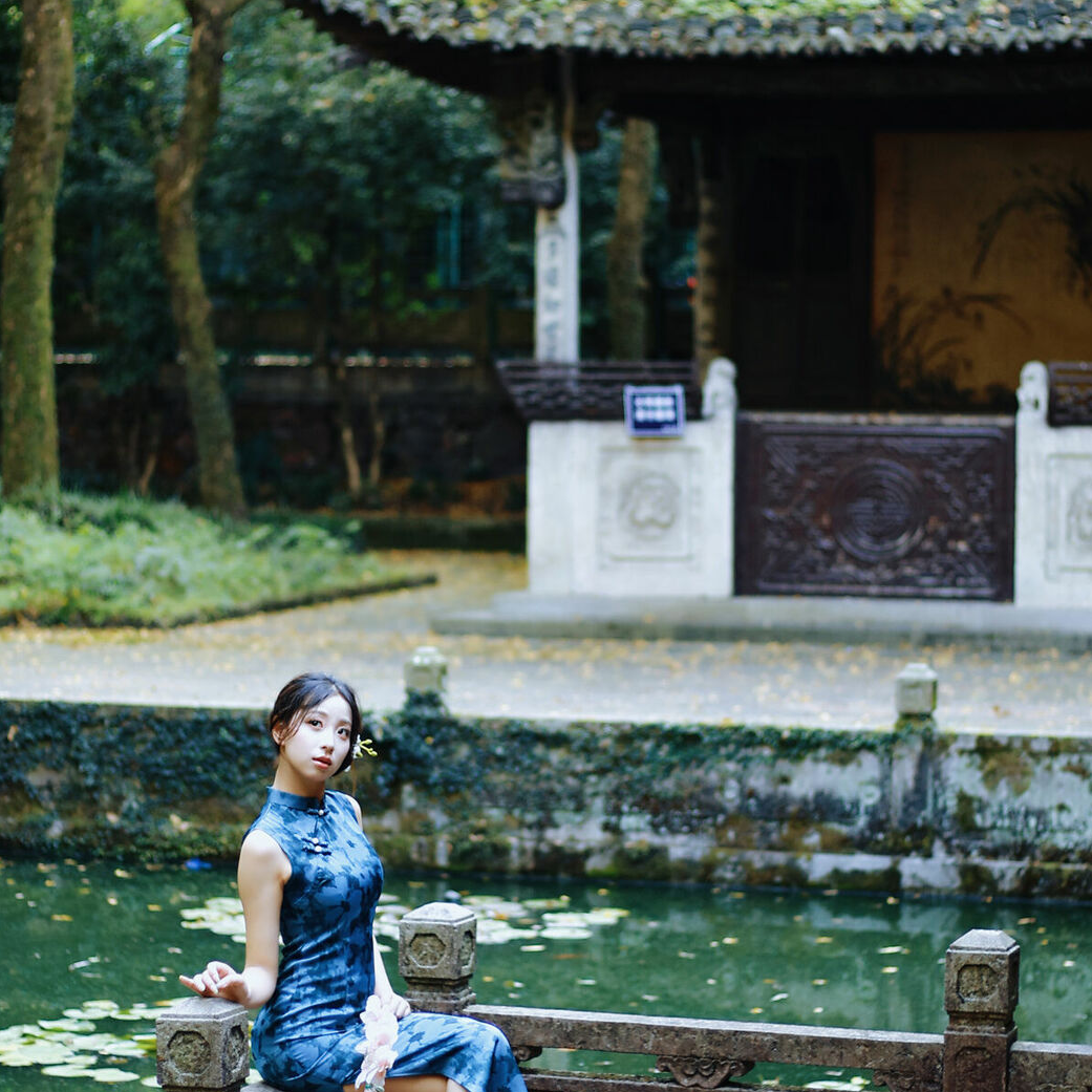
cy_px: 548
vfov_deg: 27.3
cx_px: 550
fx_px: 2248
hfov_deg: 27.3
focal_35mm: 63
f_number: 2
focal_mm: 50
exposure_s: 1/200
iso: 500
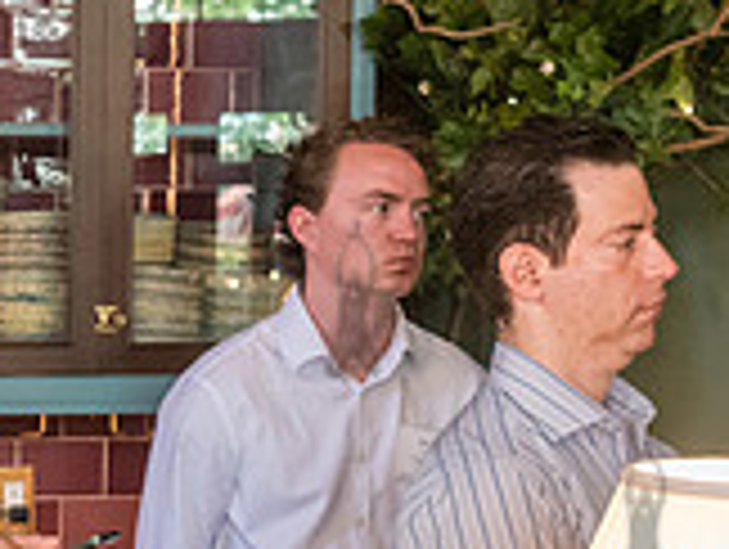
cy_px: 515
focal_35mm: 123
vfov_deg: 12.0
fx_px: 2594
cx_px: -230
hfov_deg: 15.2
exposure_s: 1/200
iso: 4000
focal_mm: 35
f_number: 4.5
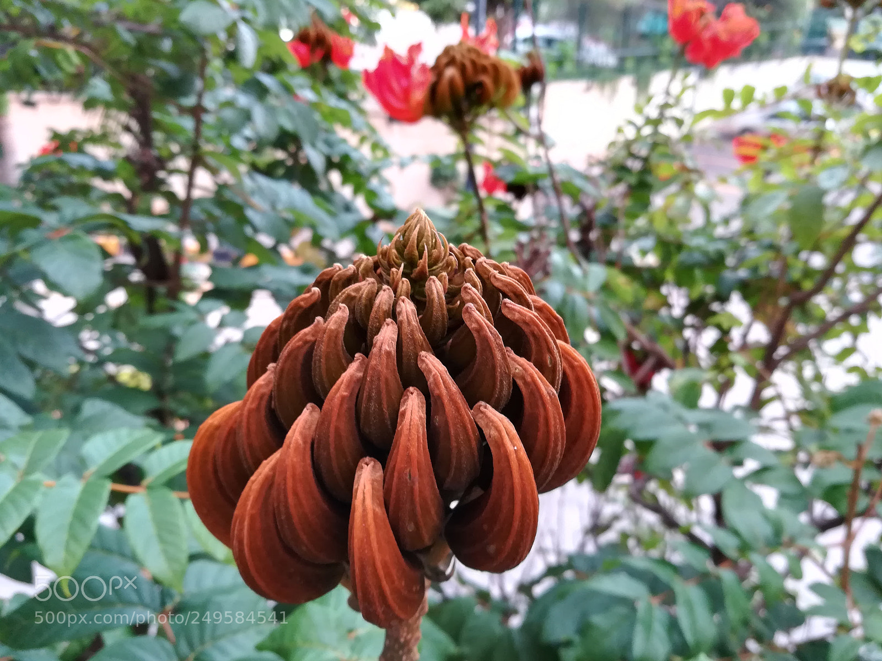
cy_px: 330
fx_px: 764
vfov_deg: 46.8
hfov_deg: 60.0
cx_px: 441
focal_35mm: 30
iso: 100
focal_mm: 3.83
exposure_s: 1/33.3
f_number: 2.2
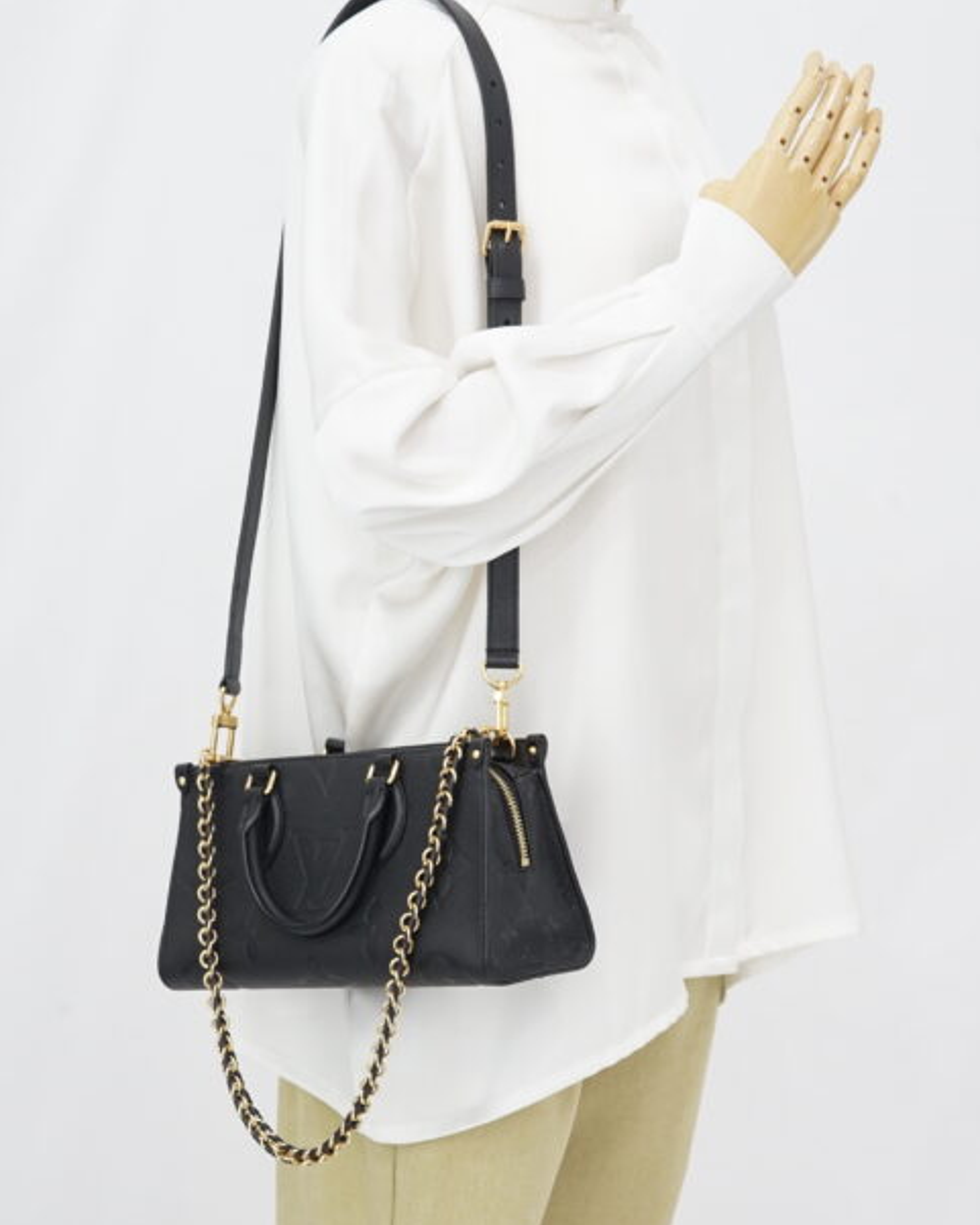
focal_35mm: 80
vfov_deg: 23.8
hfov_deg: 19.2
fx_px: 2900
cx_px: 498
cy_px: 697
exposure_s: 1/2.5
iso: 640
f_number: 10
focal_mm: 50
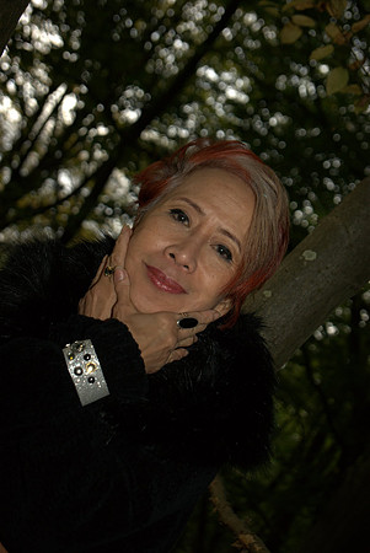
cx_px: 185
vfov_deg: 24.6
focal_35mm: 82
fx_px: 1269
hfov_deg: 16.6
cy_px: 276
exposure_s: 1/80
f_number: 5.6
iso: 200
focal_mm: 55
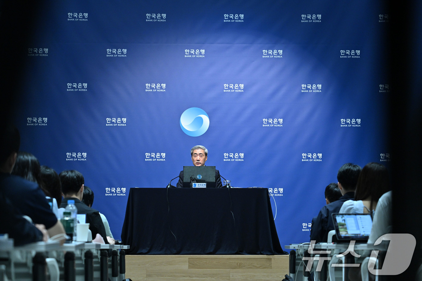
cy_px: 140
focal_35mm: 100
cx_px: 211
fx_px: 1172
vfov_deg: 13.7
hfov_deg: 20.4
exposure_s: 1/250
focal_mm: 100
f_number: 5.6
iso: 2000
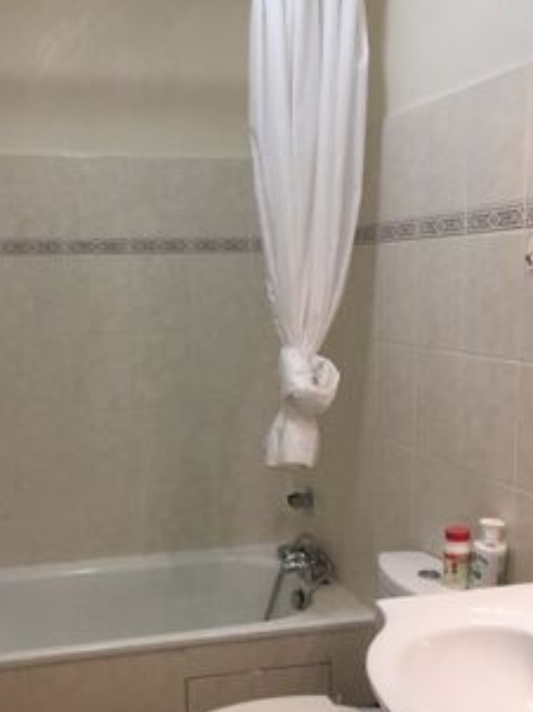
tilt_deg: -7.5
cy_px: 414
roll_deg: +1.7
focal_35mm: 41
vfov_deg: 45.6
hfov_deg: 34.9
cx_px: 203
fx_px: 843
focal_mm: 4.15
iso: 64
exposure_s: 1/33
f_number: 2.2
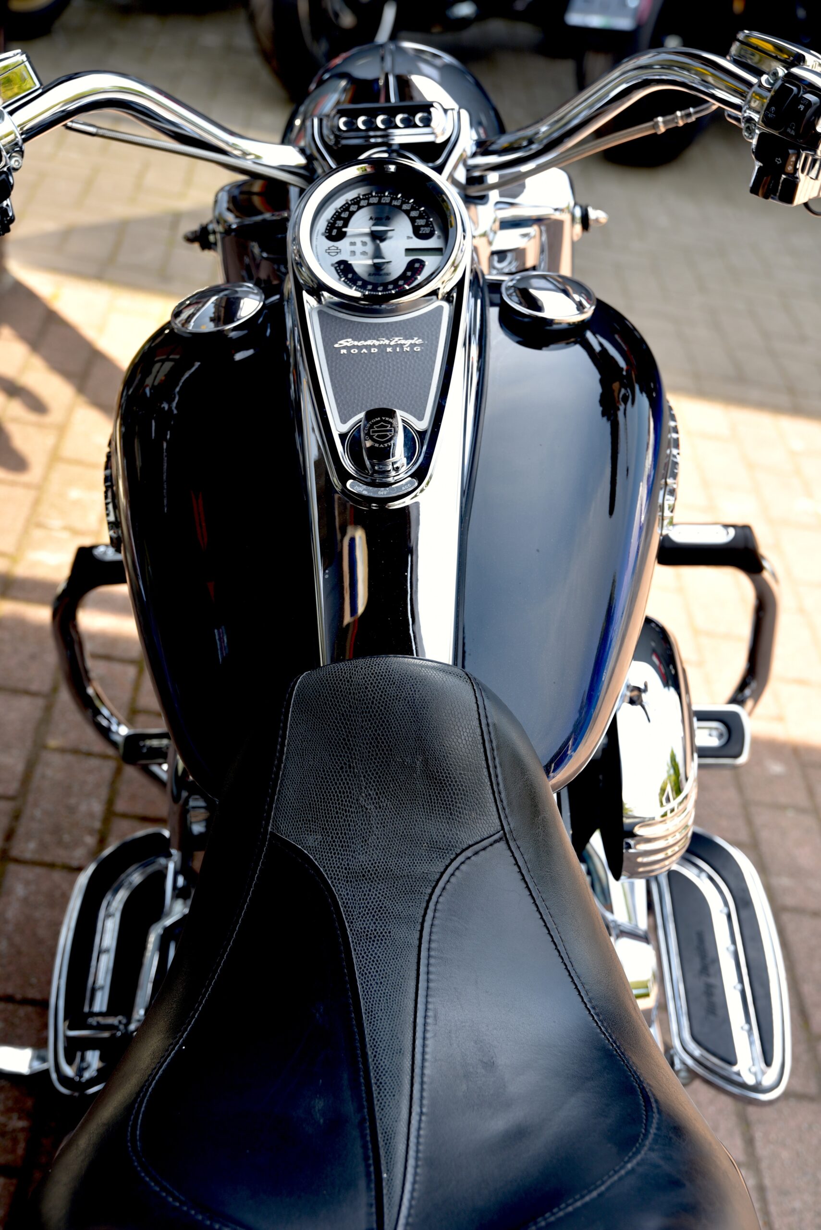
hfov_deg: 27.0
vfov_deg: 39.6
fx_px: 1709
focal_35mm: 50
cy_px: 615
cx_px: 410
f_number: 5
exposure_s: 1/100
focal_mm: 50
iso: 100
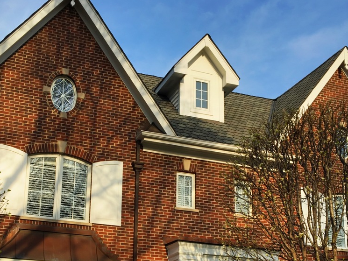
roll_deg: -0.9
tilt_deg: +14.8
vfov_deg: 25.6
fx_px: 563
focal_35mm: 56
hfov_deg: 34.3
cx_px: 162
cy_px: 217
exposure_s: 1/2959
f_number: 2.2
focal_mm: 4.15
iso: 25
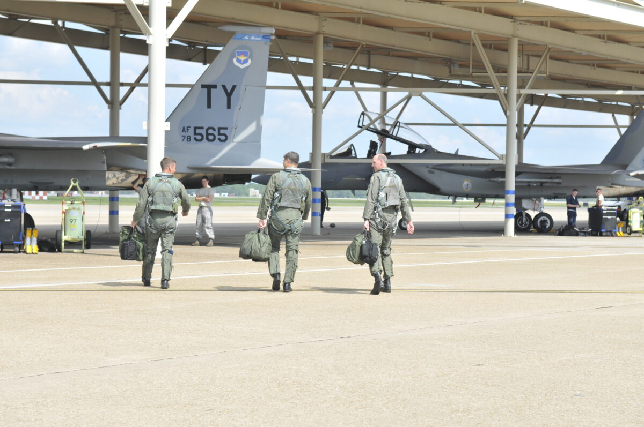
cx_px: 322
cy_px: 214
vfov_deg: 16.5
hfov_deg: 24.6
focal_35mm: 82
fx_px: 1474
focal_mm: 55
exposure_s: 1/1250
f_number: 5.6
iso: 400
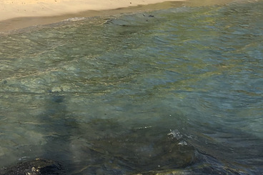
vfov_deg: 13.6
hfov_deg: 21.2
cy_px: -86
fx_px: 694
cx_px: 46
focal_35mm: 95
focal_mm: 4
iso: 20
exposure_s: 1/1548
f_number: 1.8
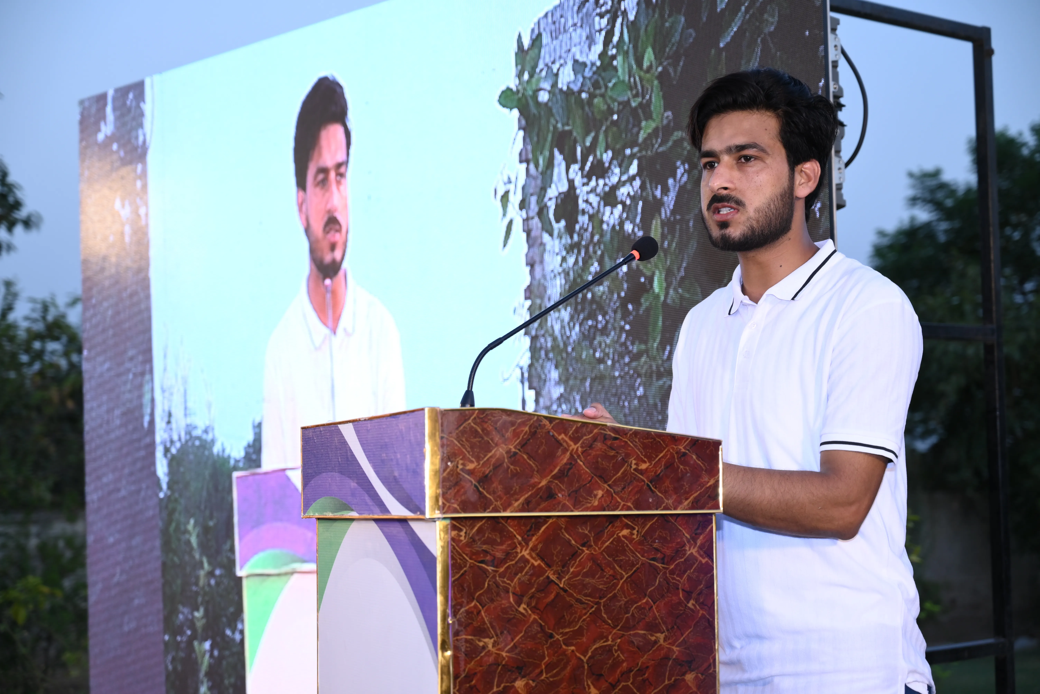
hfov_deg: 31.9
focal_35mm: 63
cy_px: 347
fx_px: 1821
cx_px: 520
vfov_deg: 21.6
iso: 400
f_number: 4
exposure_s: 1/80
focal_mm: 63
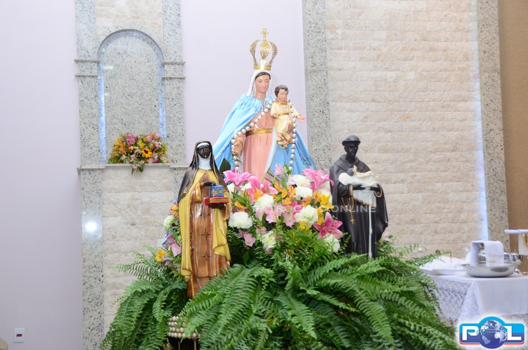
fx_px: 717
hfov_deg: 40.4
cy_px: 177
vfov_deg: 27.4
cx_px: 265
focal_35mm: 49
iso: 1250
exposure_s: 1/200
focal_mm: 32
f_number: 5
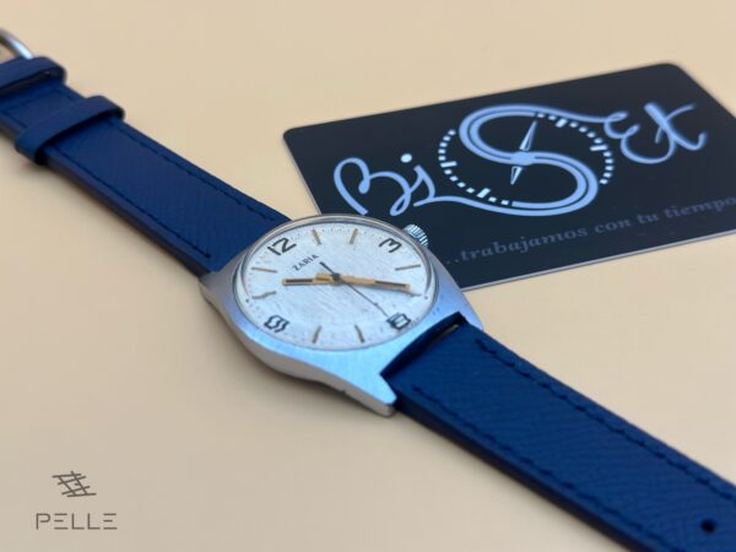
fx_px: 1021
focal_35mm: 48
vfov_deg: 30.3
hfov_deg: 39.7
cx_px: 368
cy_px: 276
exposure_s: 1/82
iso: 125
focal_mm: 6.9
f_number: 1.8
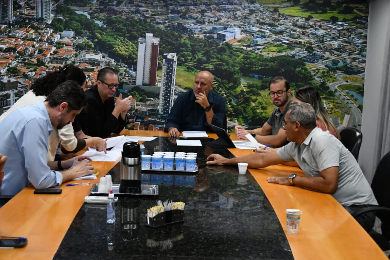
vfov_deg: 26.0
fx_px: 563
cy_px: 130
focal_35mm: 52
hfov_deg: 38.2
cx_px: 195
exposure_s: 1/125
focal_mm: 35
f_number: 4.2
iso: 2200
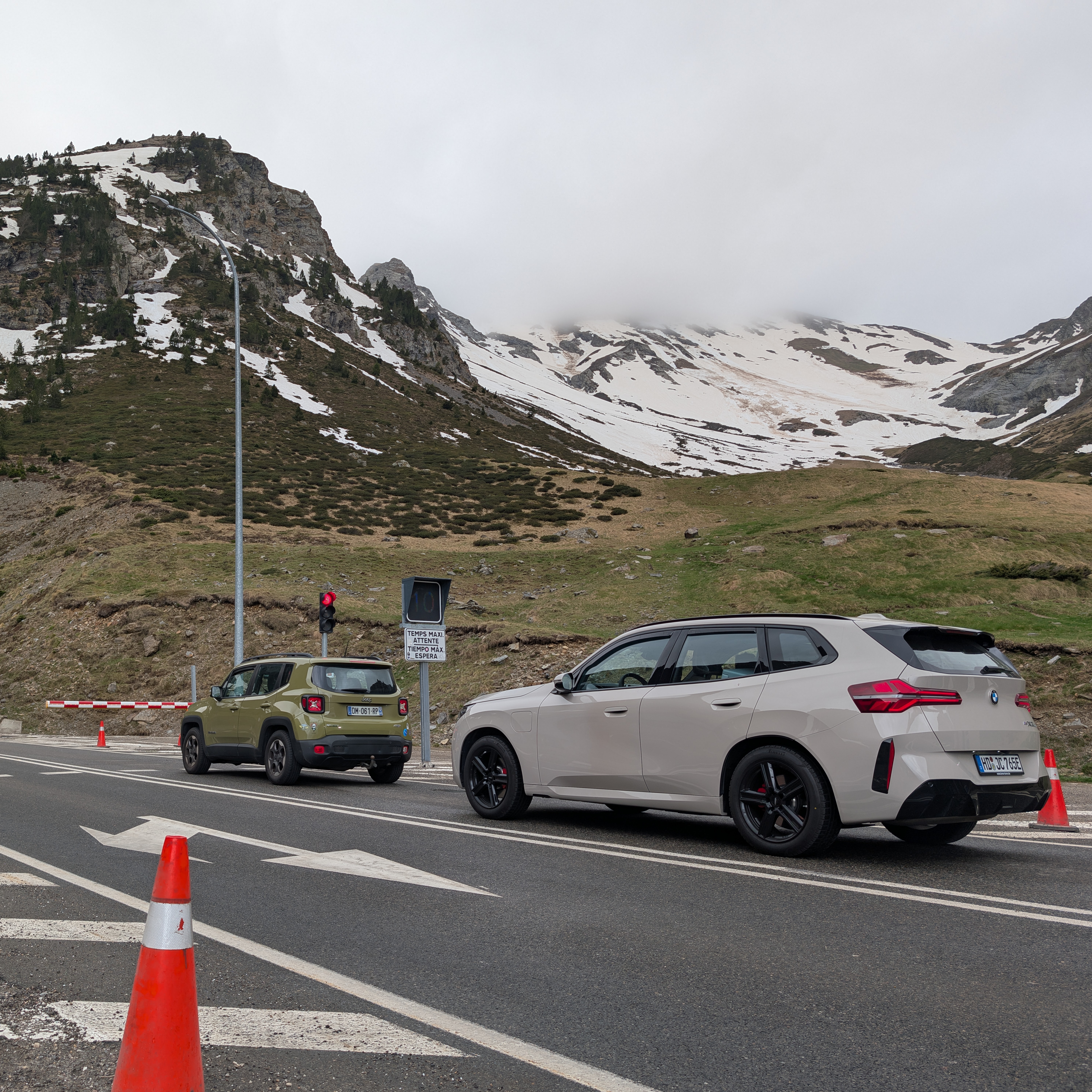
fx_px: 1035
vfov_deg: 55.6
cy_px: 544
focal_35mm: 29
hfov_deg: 54.4
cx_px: 360
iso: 24
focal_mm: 6.9
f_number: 1.68
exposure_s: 1/500
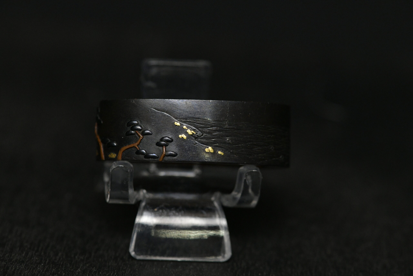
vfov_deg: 13.0
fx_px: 1205
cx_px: 206
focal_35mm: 105
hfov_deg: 19.5
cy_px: 138
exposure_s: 1/125
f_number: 10
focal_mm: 105
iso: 4500
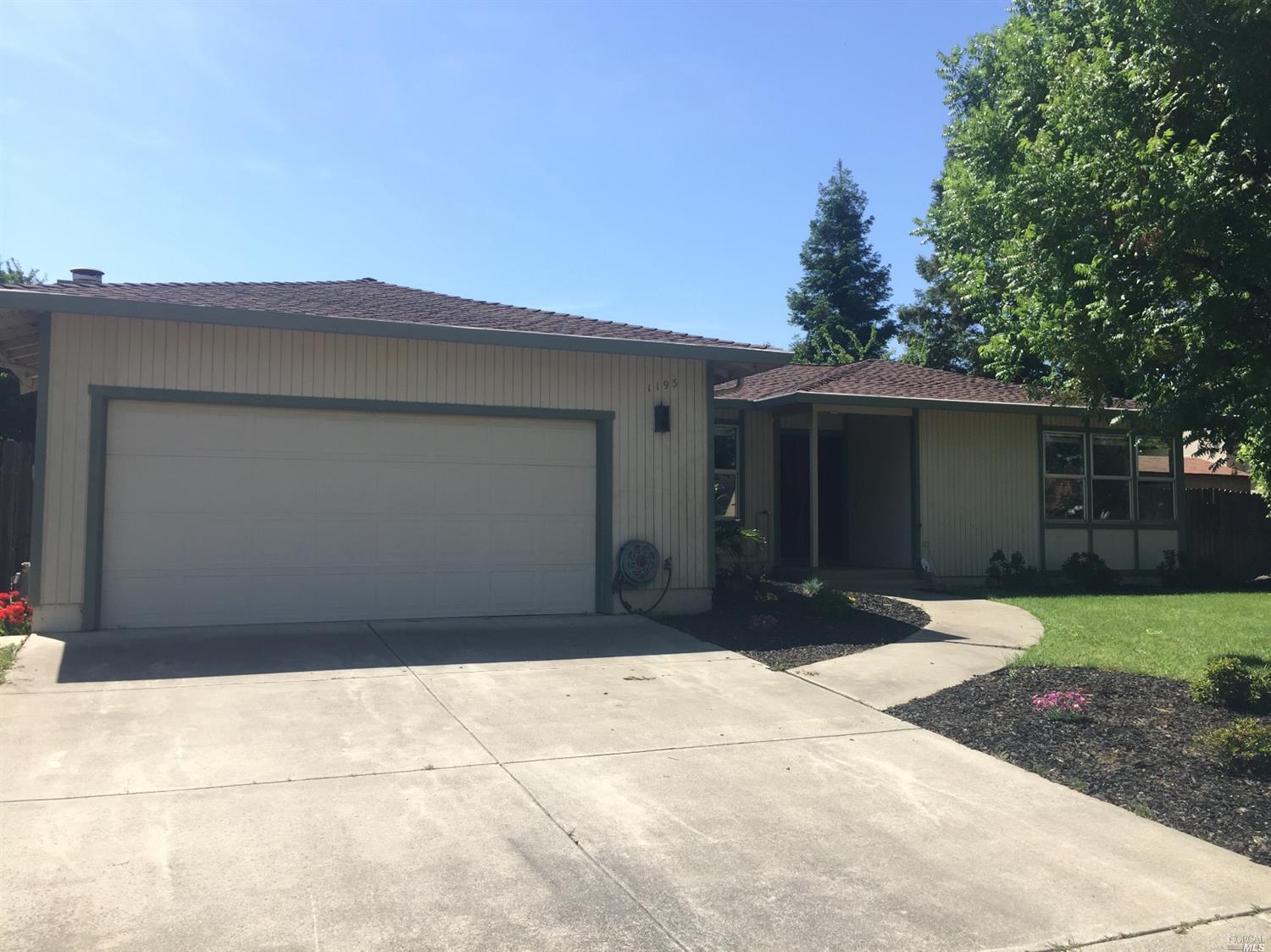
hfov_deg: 61.7
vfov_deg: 48.2
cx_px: 636
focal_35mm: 29
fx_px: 1064
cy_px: 476
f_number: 2.2
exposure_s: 1/942
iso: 32
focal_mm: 4.15
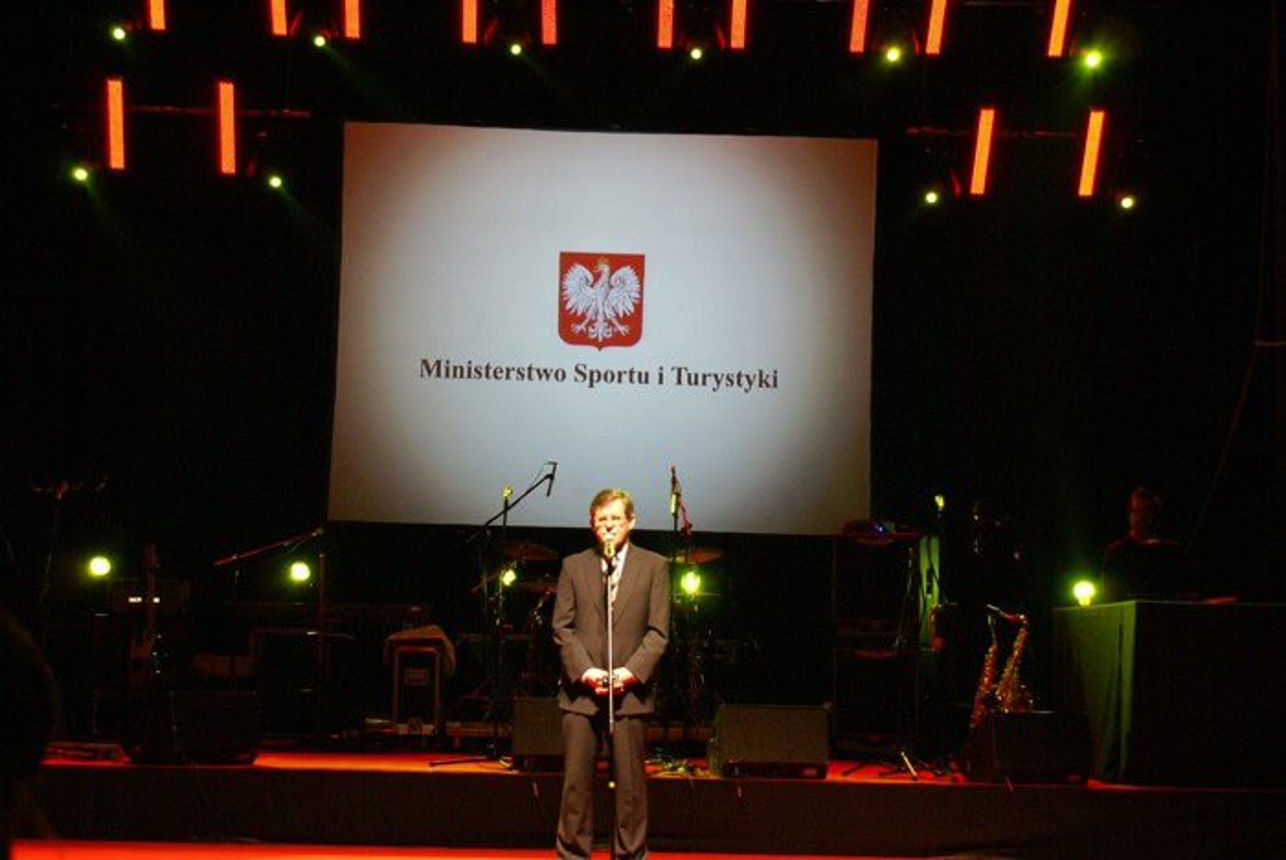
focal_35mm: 75
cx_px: 643
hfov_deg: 27.0
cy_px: 430
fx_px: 2681
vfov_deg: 18.2
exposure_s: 1/25
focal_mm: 50
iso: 800
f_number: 5.6
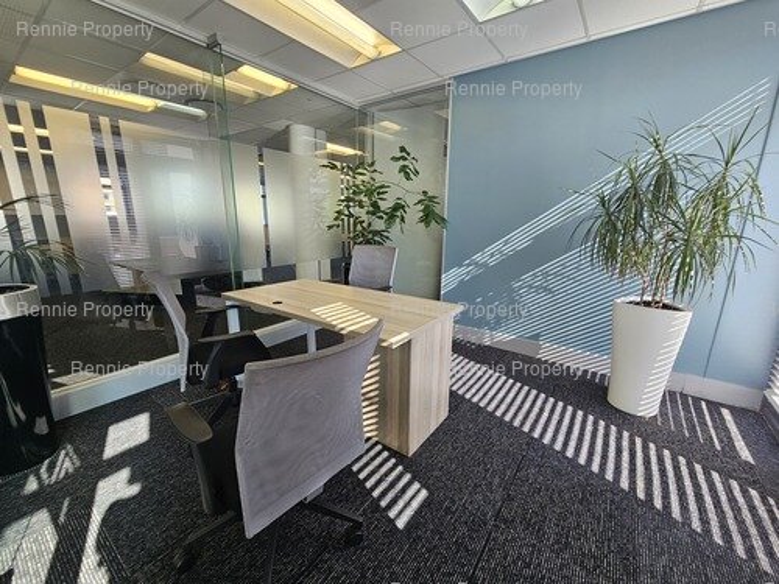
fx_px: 293
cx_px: 390
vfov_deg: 89.9
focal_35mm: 13
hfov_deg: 106.2
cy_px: 292
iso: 64
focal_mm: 2.2
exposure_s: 1/50
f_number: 2.2
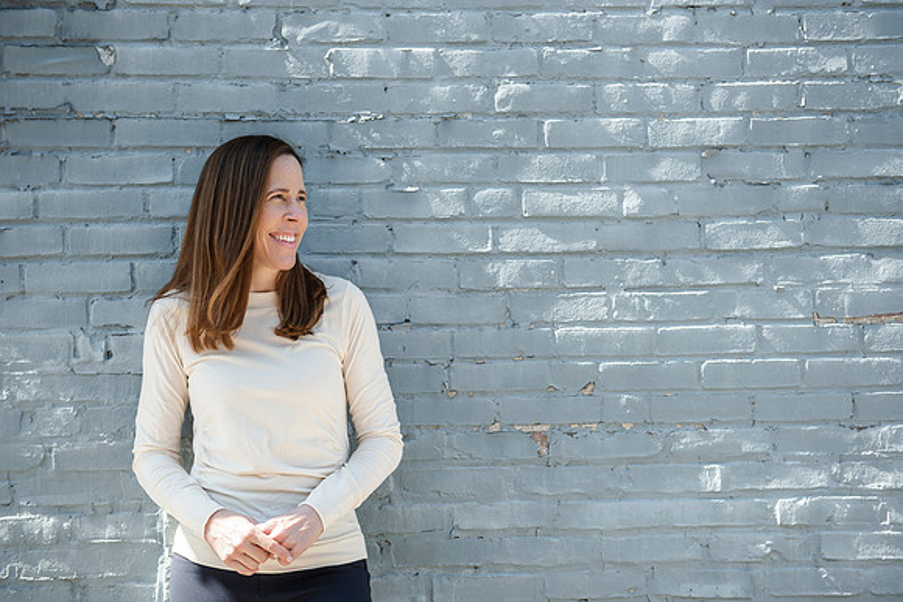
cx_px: 452
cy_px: 301
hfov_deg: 36.2
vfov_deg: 24.6
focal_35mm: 55
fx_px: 1380
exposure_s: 1/1250
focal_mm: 55
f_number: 4
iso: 400
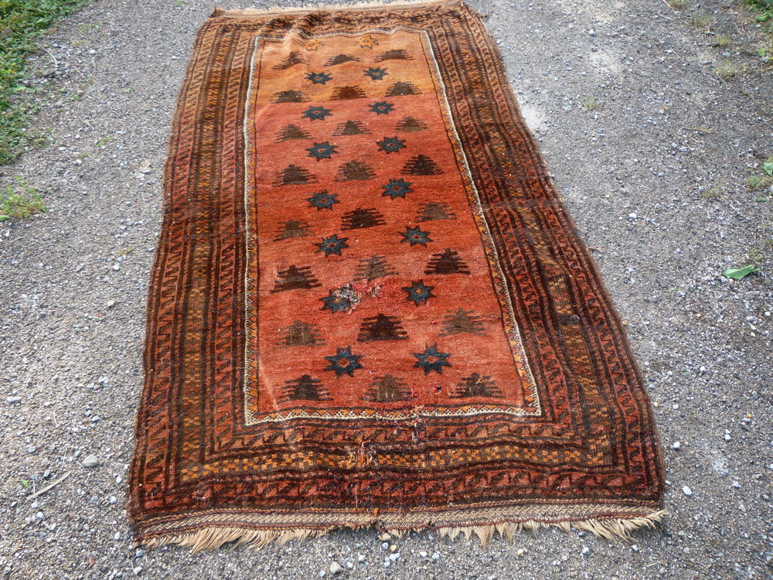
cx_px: 386
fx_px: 670
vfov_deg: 46.8
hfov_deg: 60.0
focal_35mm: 30
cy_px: 290
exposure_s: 1/100
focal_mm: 5.2
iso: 100
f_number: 3.3
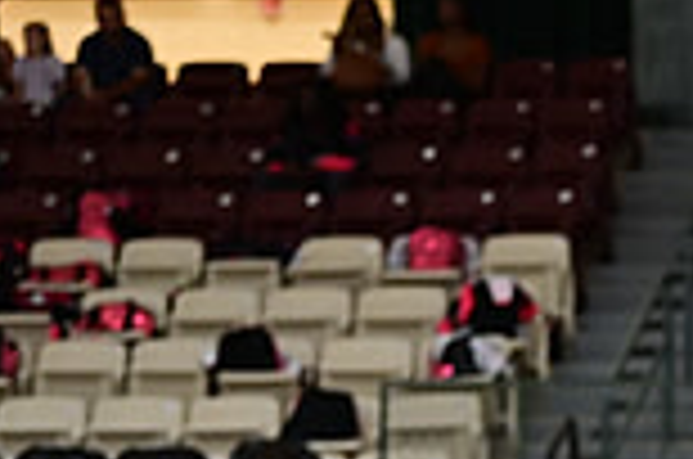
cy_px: 860
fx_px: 6531
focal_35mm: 340
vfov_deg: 4.0
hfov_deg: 6.0
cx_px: 1210
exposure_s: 1/1000
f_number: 3.2
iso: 6400
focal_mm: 90
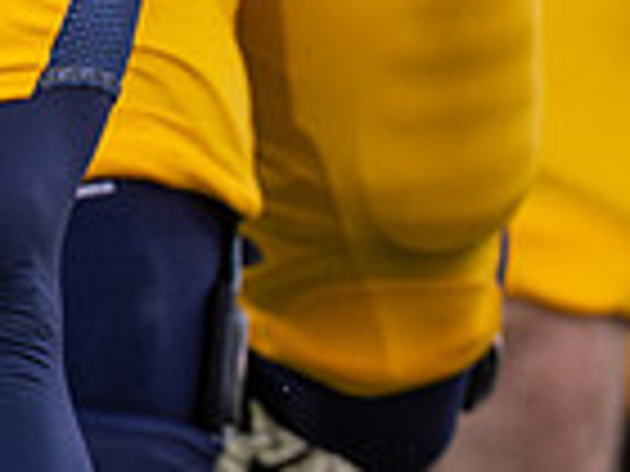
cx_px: -432
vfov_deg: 0.5
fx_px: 50031
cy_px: -998
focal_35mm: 2749
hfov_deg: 0.7
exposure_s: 1/1000
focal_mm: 400
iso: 1400
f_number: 5.6
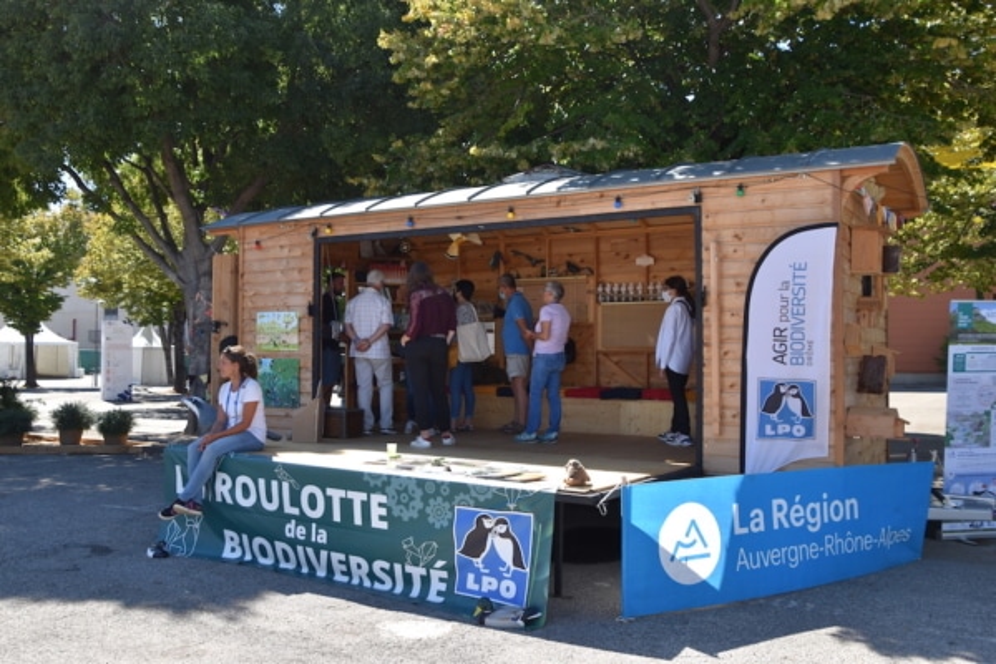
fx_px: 913
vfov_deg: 40.0
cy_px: 332
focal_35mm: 33
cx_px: 498
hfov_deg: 57.2
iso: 100
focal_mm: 22
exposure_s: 1/200
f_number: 7.1
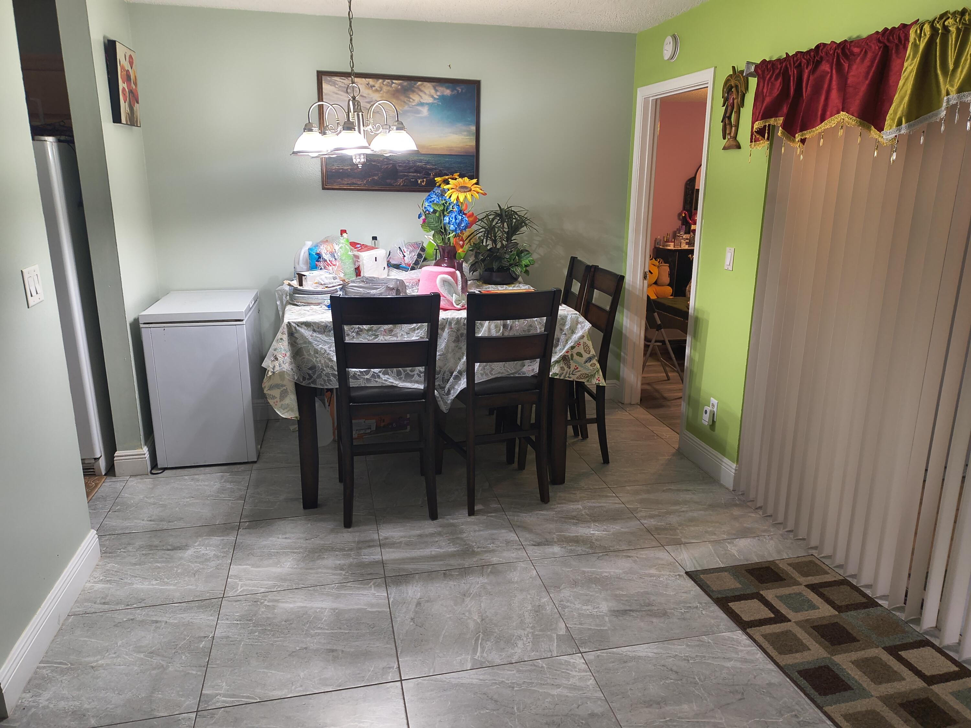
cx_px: 486
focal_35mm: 25
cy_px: 364
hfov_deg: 69.4
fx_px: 701
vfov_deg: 54.9
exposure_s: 1/60
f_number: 1.7
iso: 585
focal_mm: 4.68
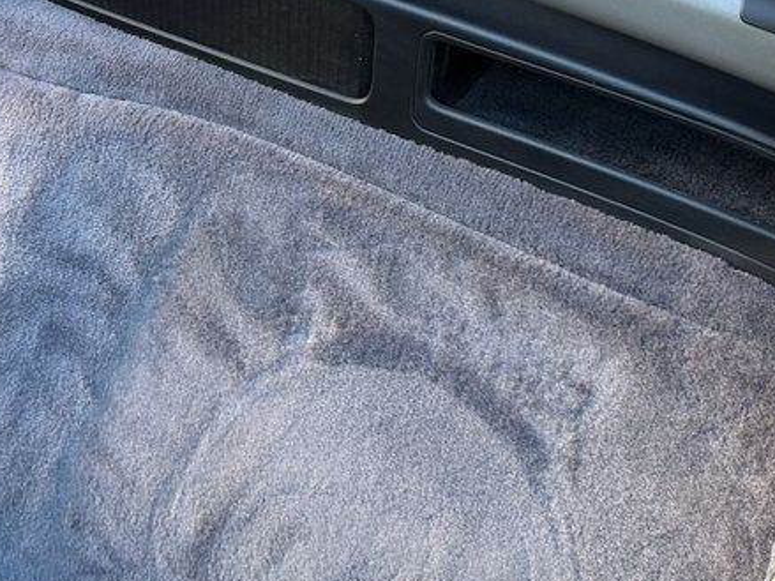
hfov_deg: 33.5
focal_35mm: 56
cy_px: 41
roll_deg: +0.8
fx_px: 1253
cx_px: 171
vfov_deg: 25.2
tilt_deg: -38.9
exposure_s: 1/121
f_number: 1.78
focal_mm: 6.76
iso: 160
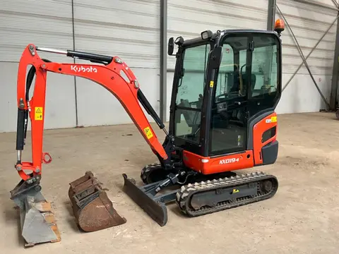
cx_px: 170
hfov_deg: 61.7
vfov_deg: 48.2
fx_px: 284
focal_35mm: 29
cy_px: 127
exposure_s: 1/60
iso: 100
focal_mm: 3
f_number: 1.8
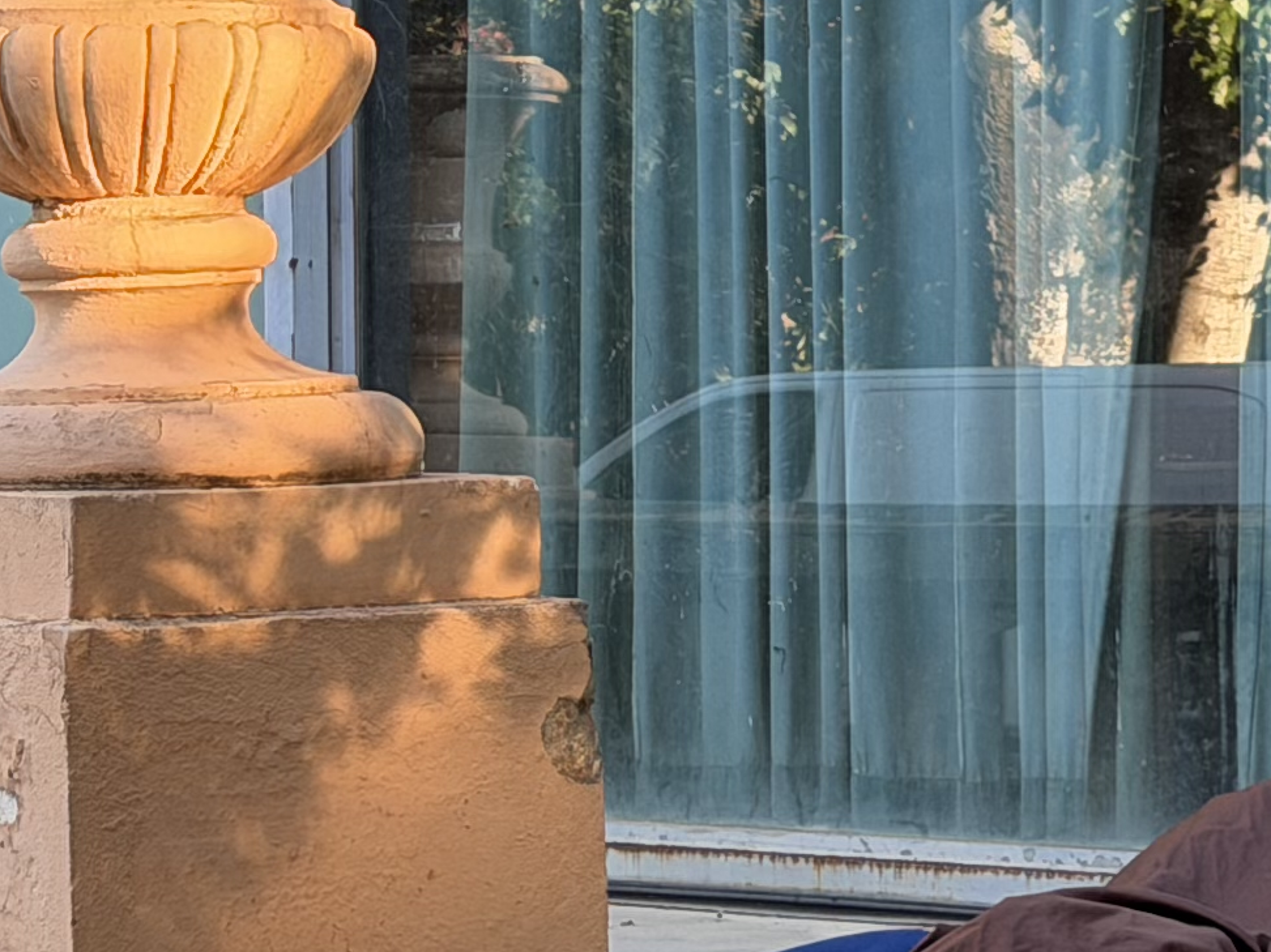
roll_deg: +1.3
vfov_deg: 7.4
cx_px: 645
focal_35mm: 199
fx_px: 7304
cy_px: -158
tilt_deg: +2.7
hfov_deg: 9.9
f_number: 1.78
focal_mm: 6.76
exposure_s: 1/188
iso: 64
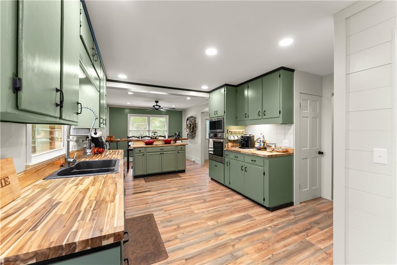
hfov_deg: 104.2
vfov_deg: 81.2
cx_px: 198
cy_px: 132
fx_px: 154
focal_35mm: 14
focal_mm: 14
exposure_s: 1/5
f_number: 7.1
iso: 640
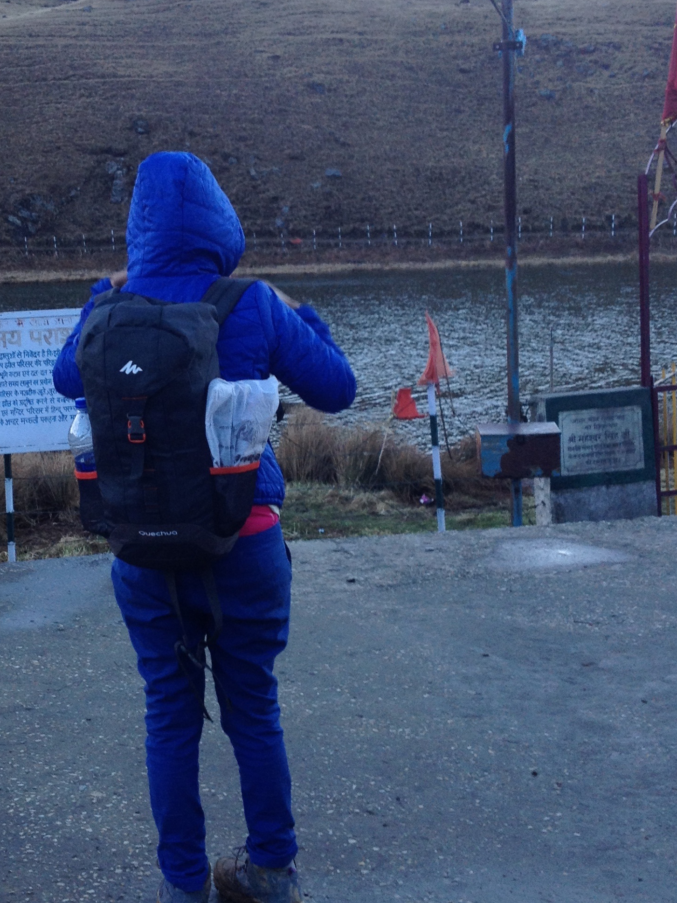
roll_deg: +2.2
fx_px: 1539
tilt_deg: -3.7
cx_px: 178
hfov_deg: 24.6
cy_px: 412
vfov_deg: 32.7
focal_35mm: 59
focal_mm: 4.28
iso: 50
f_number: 2.4
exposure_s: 1/120
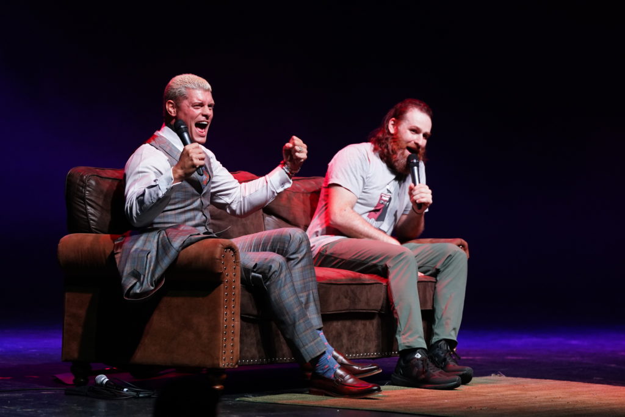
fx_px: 3472
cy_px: 208
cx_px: 312
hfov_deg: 10.3
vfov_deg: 6.9
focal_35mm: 200
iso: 5000
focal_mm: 200
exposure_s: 1/320
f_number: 3.5
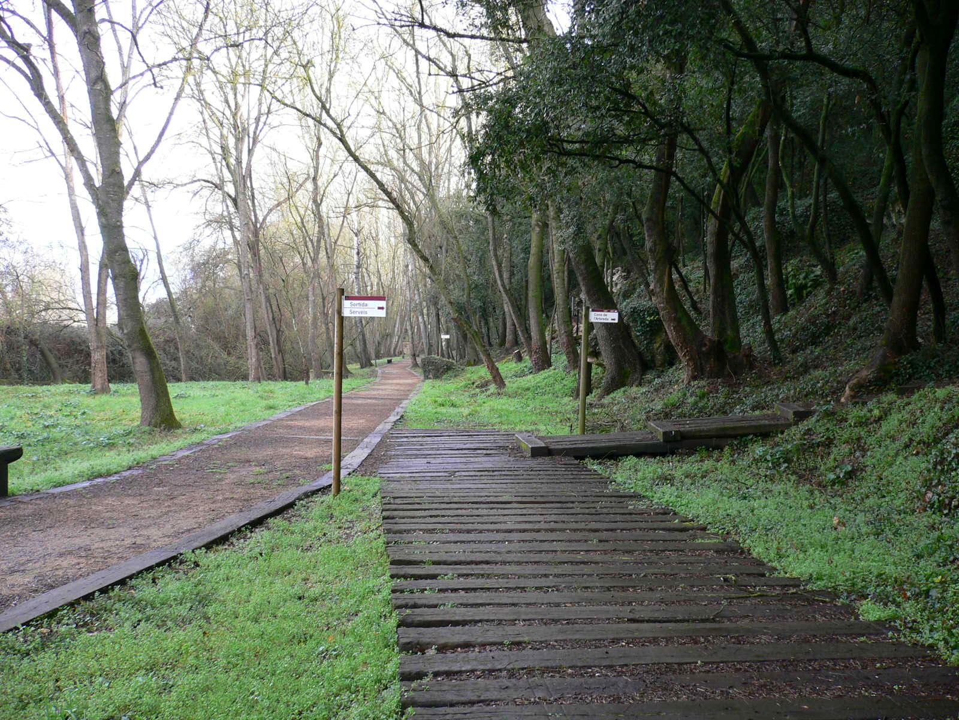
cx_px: 480
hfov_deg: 52.6
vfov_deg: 40.7
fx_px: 970
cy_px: 360
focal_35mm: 35
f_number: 2.8
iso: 100
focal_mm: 5.8
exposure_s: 1/80
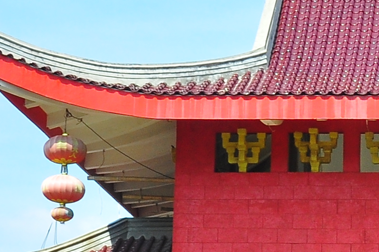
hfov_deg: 11.9
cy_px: 245
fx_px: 1785
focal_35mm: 170
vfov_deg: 8.0
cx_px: 457
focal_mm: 21
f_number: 16
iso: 250
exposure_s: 1/100
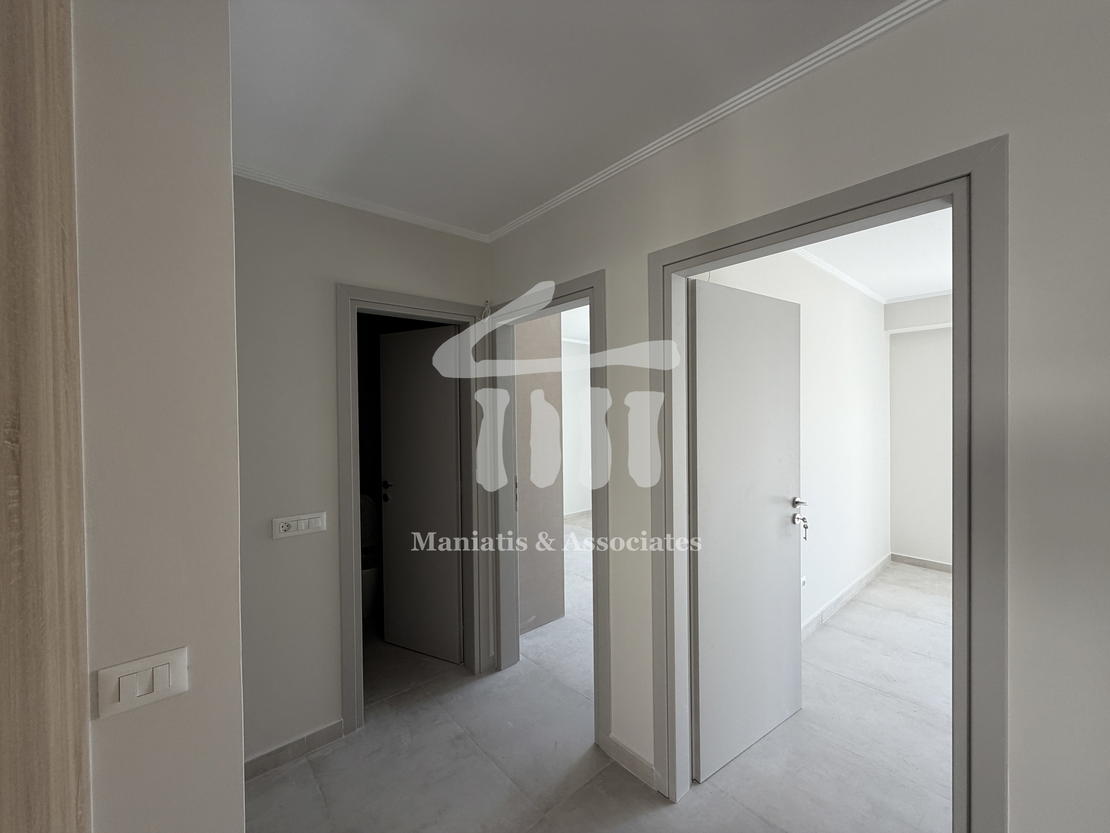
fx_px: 449
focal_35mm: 14
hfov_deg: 102.1
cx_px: 555
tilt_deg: -0.9
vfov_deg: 85.7
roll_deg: +0.4
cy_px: 416
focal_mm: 2.22
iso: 125
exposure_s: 1/121
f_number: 2.2
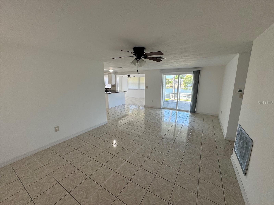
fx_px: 111
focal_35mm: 14
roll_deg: +0.3
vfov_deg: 85.7
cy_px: 102
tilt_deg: -10.2
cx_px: 137
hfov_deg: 102.1
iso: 80
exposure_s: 1/120
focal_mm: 2.22
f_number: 2.2
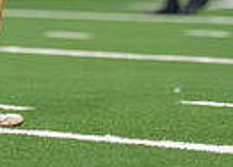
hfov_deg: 2.2
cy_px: -198
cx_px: -8
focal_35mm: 925
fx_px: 6131
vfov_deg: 1.6
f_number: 2.8
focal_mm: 173
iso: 5000
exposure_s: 1/1600
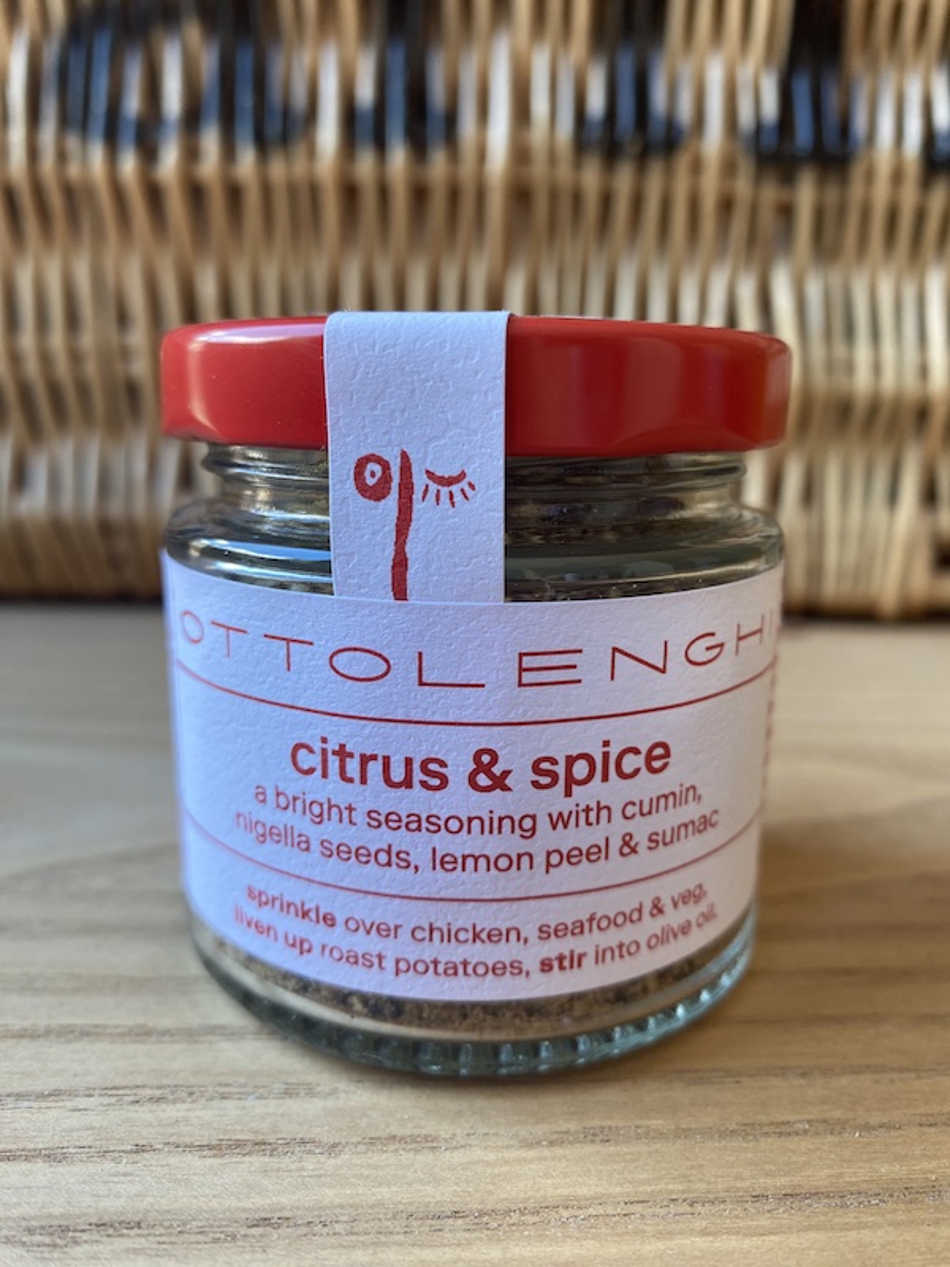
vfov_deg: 69.4
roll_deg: +0.1
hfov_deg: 54.9
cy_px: 634
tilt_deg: -13.4
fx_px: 915
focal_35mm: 25
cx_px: 475
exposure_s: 1/122
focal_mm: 4.25
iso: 80
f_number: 1.8
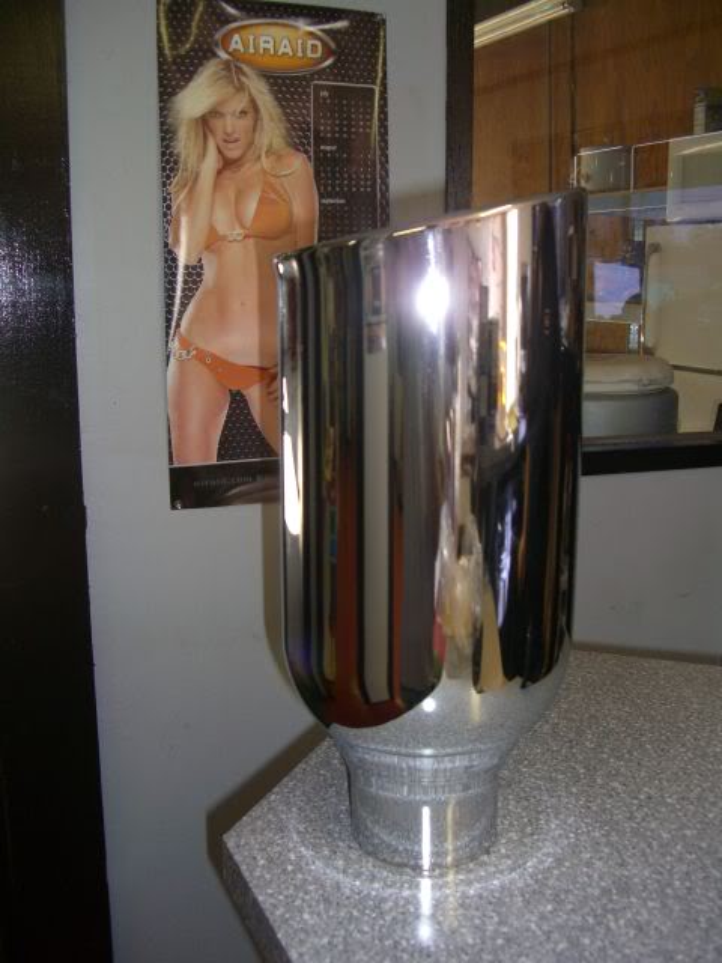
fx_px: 1057
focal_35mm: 38
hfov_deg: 37.7
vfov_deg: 49.0
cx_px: 361
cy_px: 482
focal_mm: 7.9
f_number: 2.8
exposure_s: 1/60
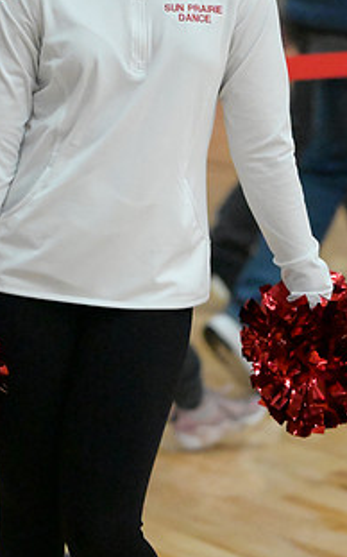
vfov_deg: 10.0
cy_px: 124
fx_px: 3167
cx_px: 93
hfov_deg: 6.3
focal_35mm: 209
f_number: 2.8
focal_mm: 110
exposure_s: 1/8000
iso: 45600
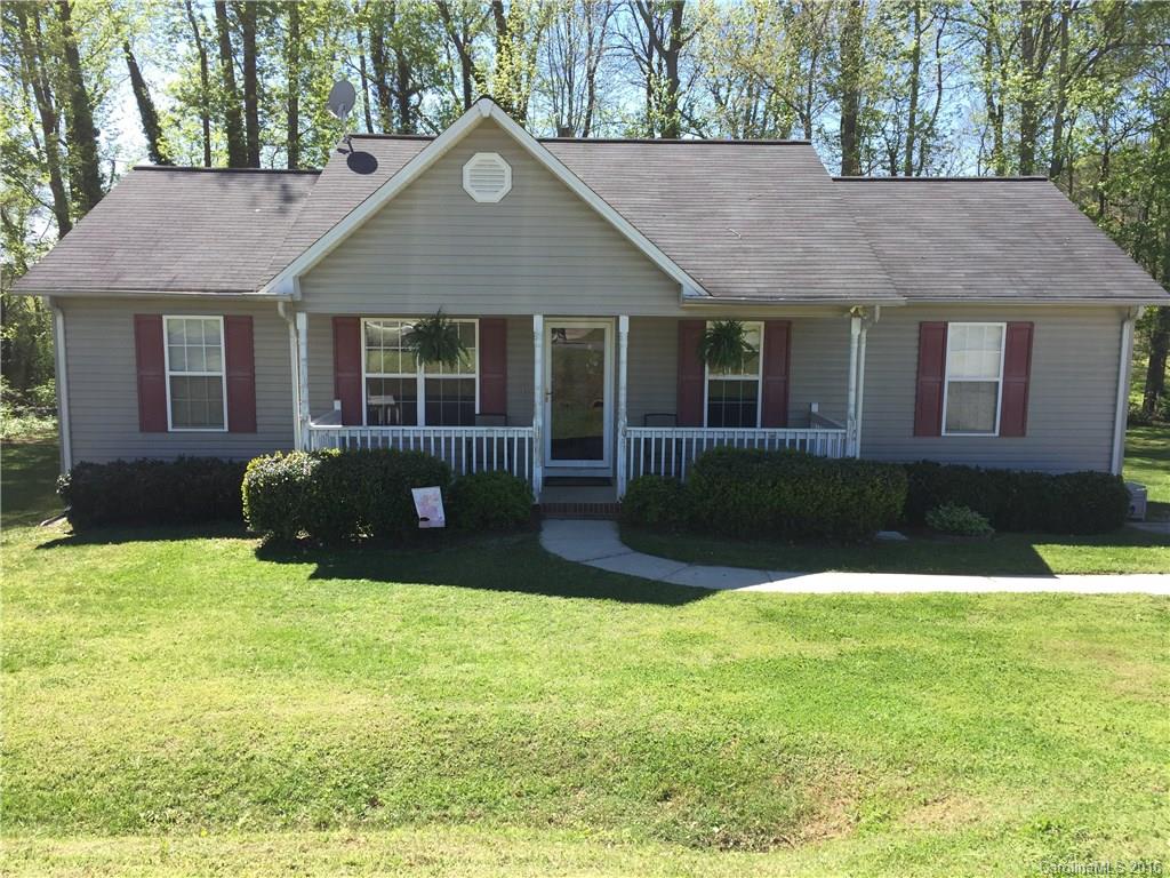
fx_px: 980
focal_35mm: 29
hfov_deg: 61.7
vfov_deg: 48.2
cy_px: 439
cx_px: 585
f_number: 2.2
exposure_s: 1/732
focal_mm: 4.15
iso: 32
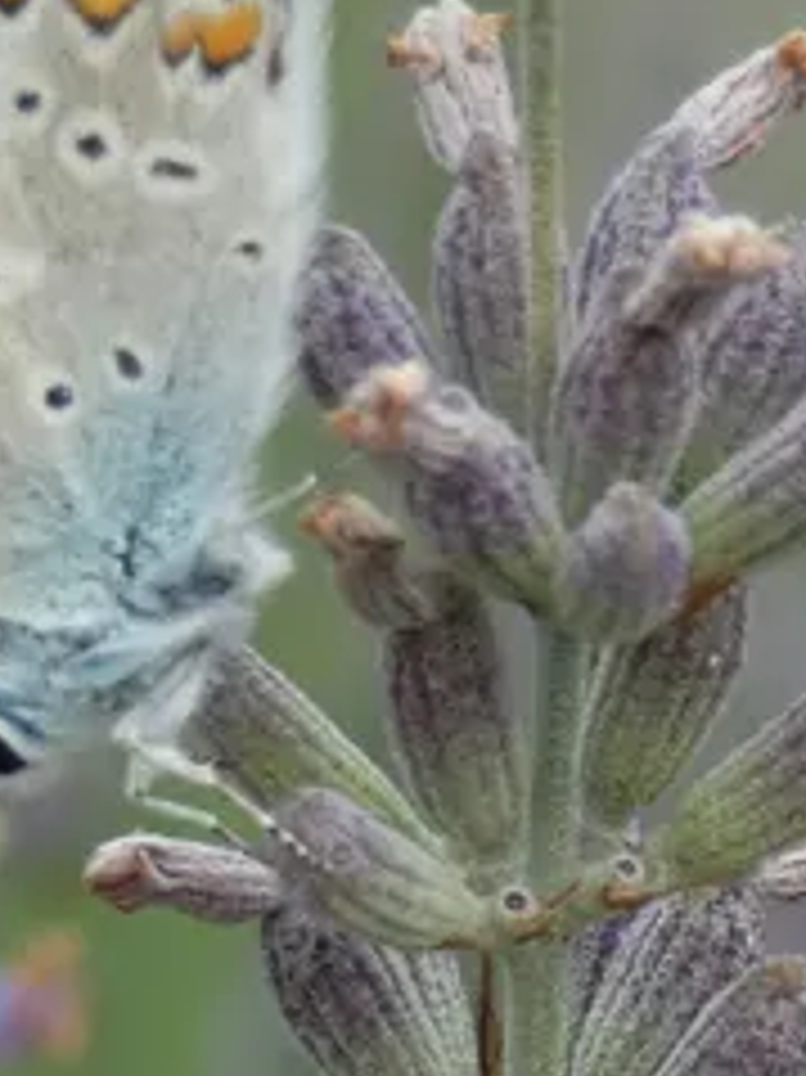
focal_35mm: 222
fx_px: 6898
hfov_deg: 6.7
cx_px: 261
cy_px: 554
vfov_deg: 8.9
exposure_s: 1/80
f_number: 4.5
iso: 80
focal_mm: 14.8
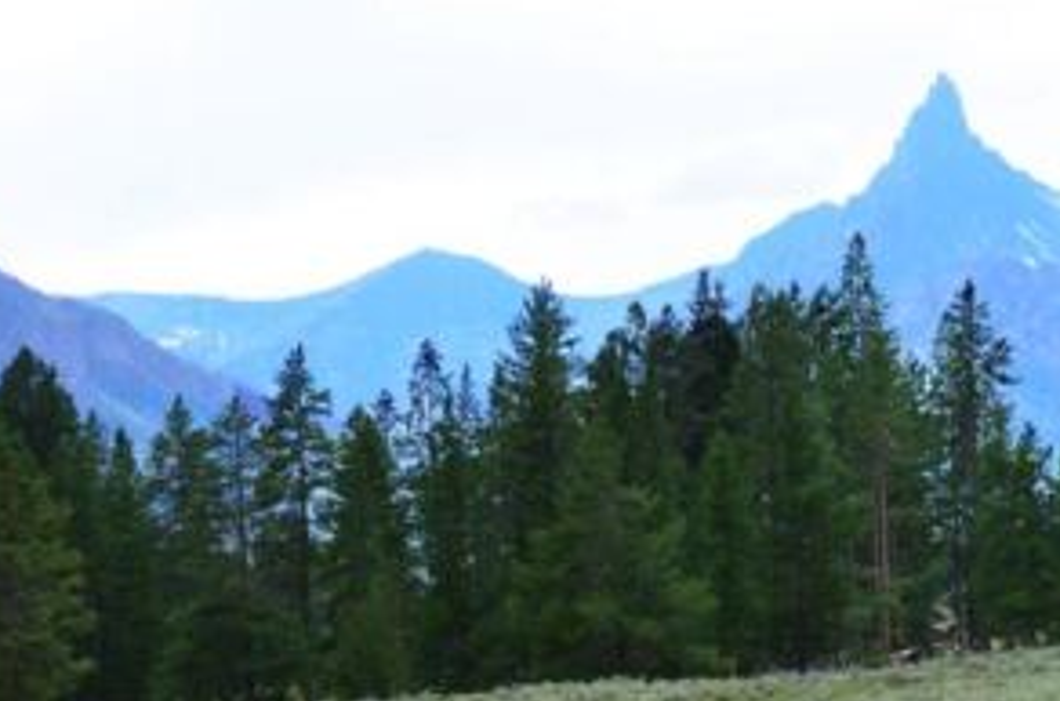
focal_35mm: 151
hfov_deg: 13.4
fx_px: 4434
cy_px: 663
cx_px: 1122
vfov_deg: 9.0
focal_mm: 46
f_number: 22
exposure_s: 1/30
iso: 200
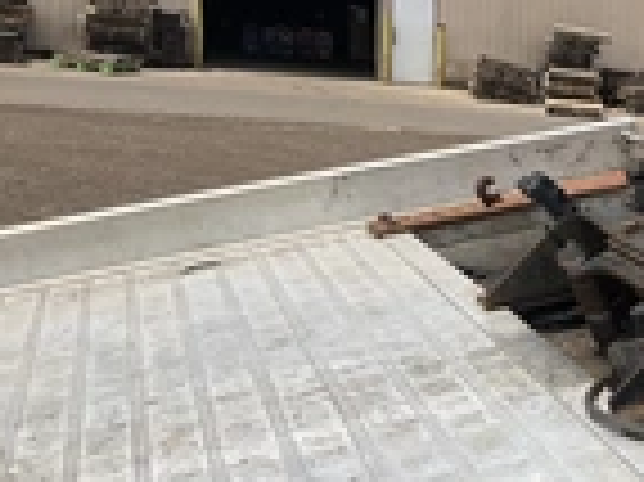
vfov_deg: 18.0
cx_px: 779
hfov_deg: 22.2
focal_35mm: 81
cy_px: 414
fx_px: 1506
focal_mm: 3
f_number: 1.8
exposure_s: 1/3534
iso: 25
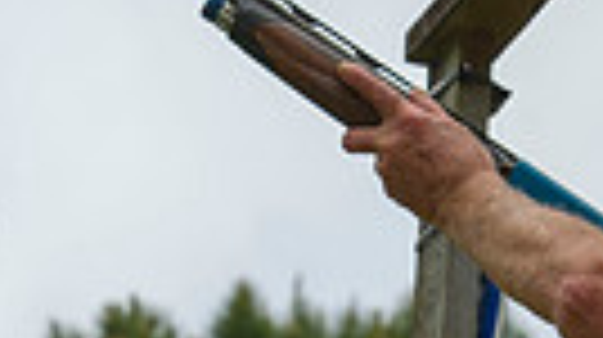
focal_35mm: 477
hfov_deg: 4.5
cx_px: 274
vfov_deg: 2.5
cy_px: 419
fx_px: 7618
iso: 200
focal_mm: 105
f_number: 7.1
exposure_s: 1/500
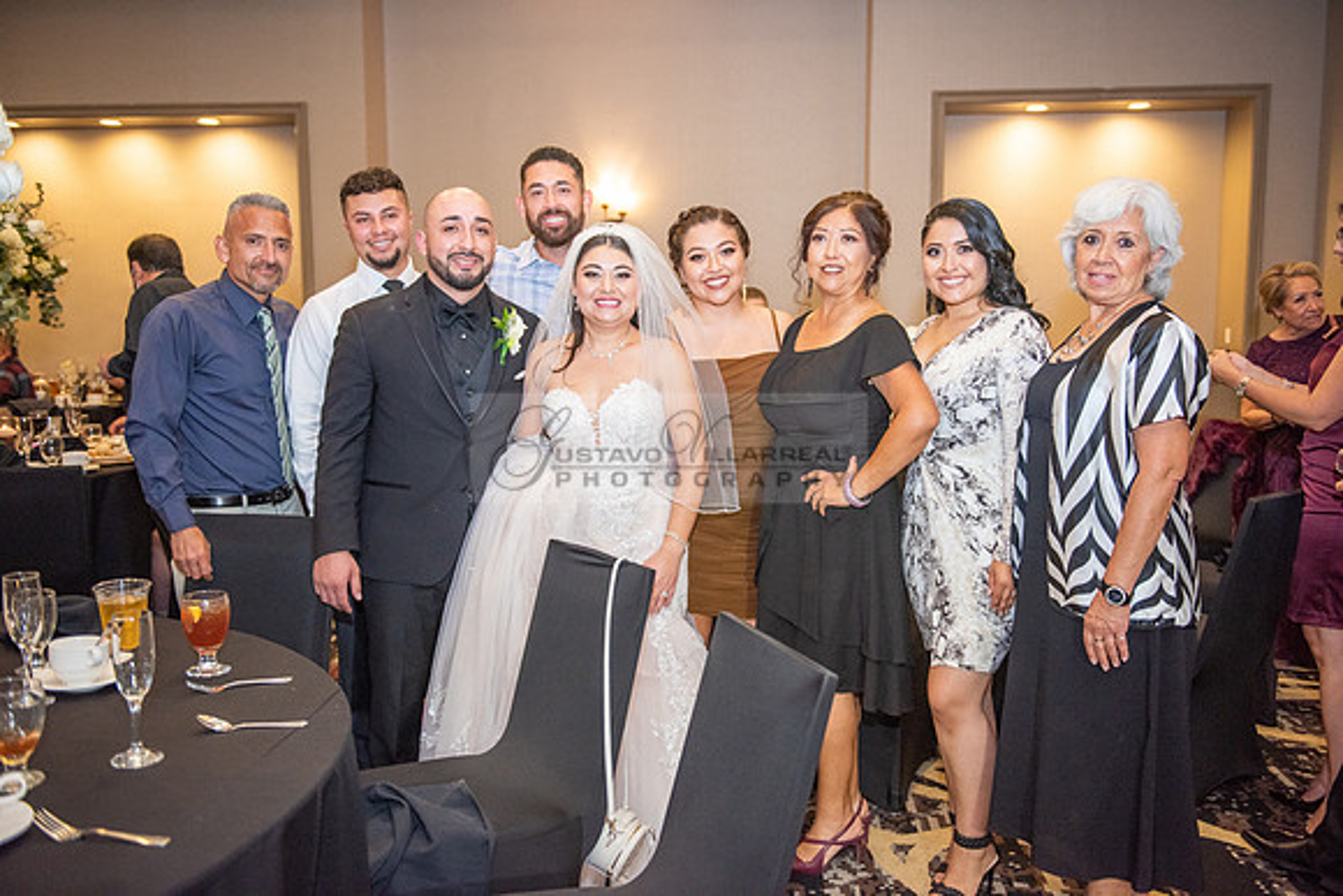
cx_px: 672
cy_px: 448
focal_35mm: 34
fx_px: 1269
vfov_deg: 38.9
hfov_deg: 55.8
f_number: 2.8
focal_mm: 34
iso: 1600
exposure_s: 1/200
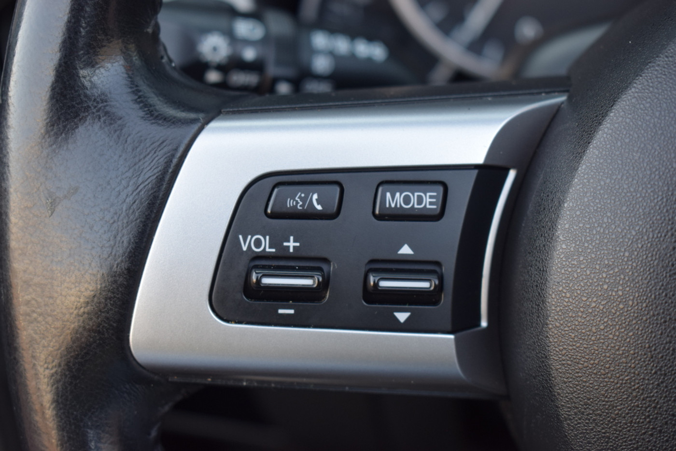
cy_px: 226
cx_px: 338
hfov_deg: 29.2
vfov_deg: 19.7
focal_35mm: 69
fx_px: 1295
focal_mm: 46
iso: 400
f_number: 5.3
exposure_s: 1/100
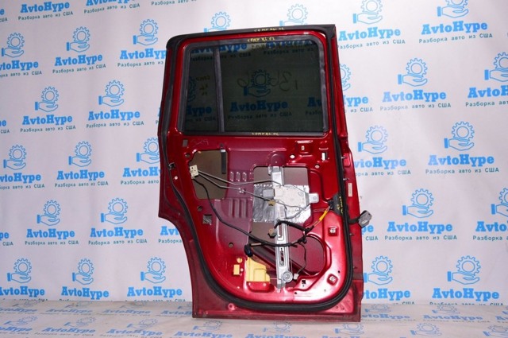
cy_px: 169
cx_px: 254
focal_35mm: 27
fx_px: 381
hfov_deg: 67.4
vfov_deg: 47.8
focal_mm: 18
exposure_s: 1/160
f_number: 8
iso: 1600
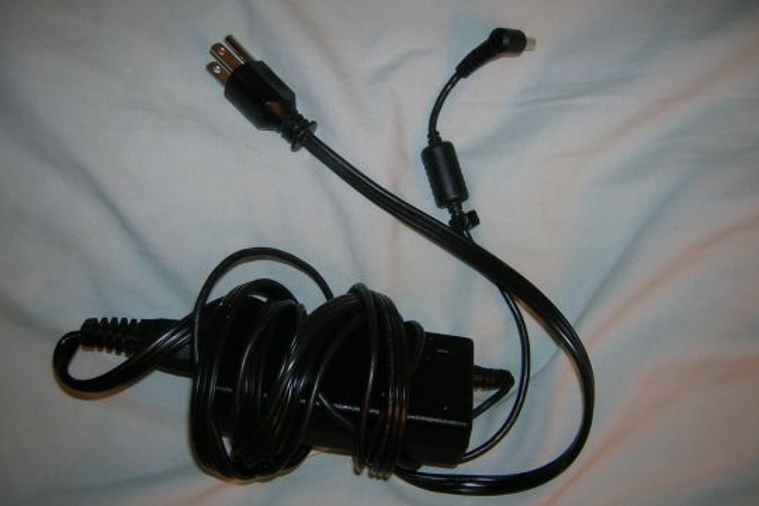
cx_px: 374
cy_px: 259
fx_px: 759
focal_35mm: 36
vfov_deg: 36.9
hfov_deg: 53.1
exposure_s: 1/60.1
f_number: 2.9
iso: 50
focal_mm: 5.7
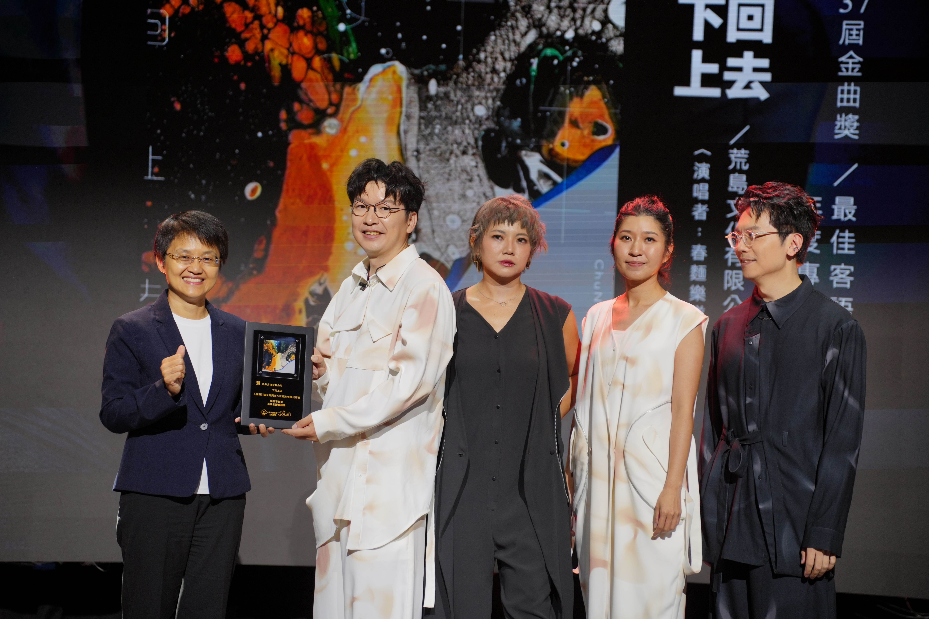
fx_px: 2838
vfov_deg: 12.5
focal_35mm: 110
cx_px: 464
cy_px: 310
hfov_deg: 18.6
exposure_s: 1/320
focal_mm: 110
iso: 400
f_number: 2.8
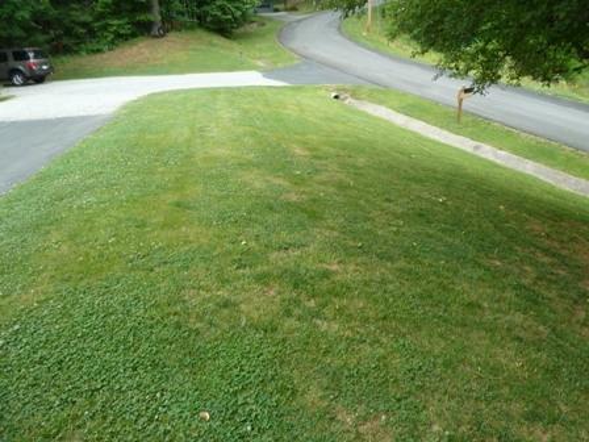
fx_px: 425
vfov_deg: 54.9
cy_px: 221
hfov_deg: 69.4
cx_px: 294
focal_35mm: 25
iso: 80
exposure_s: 1/80
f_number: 3.3
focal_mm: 4.1
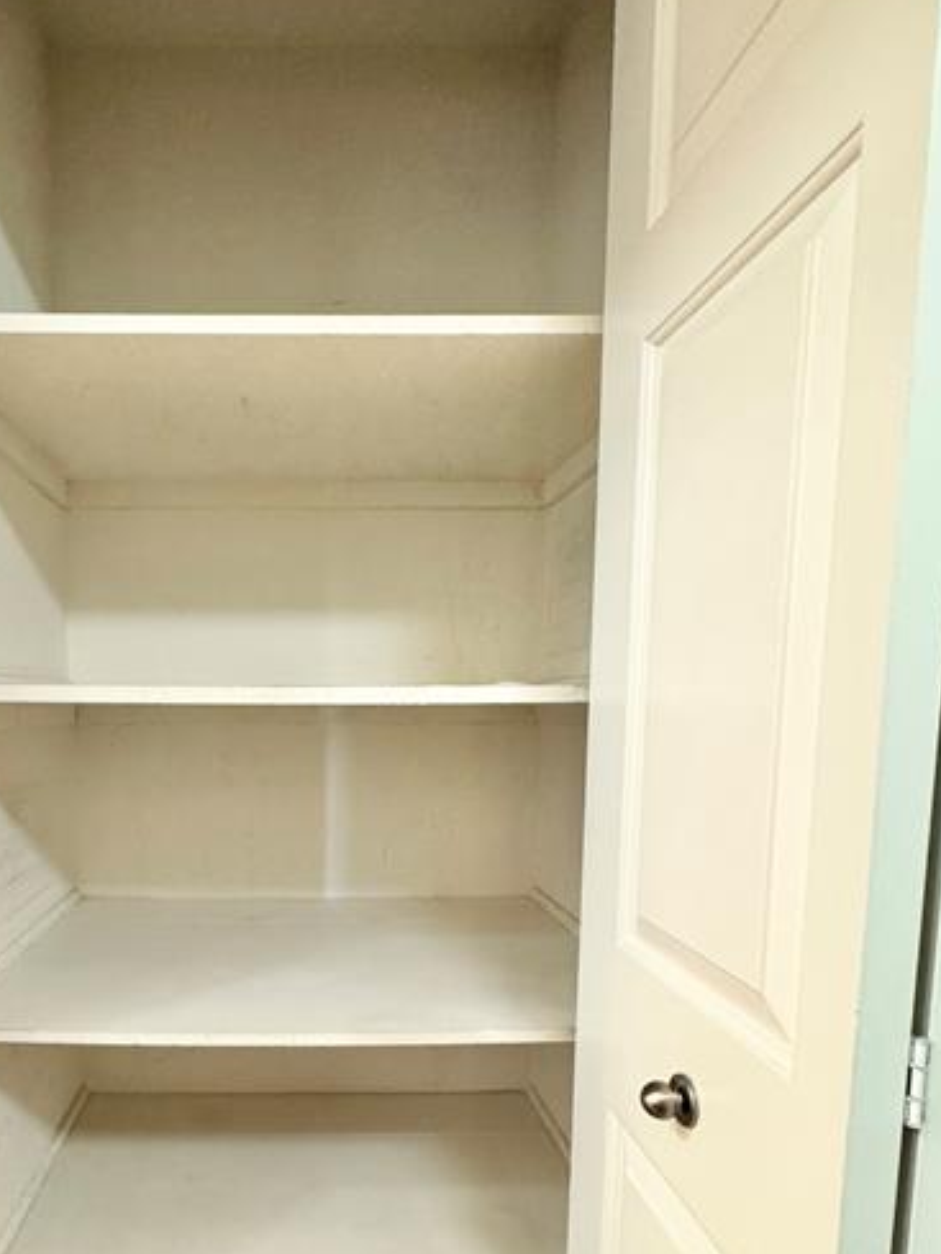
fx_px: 797
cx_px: 295
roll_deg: +0.2
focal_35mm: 22
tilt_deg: -6.4
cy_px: 787
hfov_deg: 59.3
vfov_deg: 75.0
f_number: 2.2
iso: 800
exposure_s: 1/60
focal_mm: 2.22
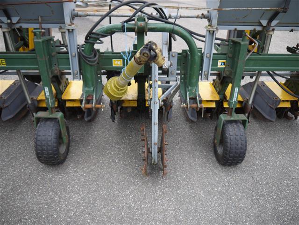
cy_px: 112
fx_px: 242
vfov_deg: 49.7
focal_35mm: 28
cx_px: 150
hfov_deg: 63.4
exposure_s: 1/80
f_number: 3.5
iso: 100
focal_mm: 14
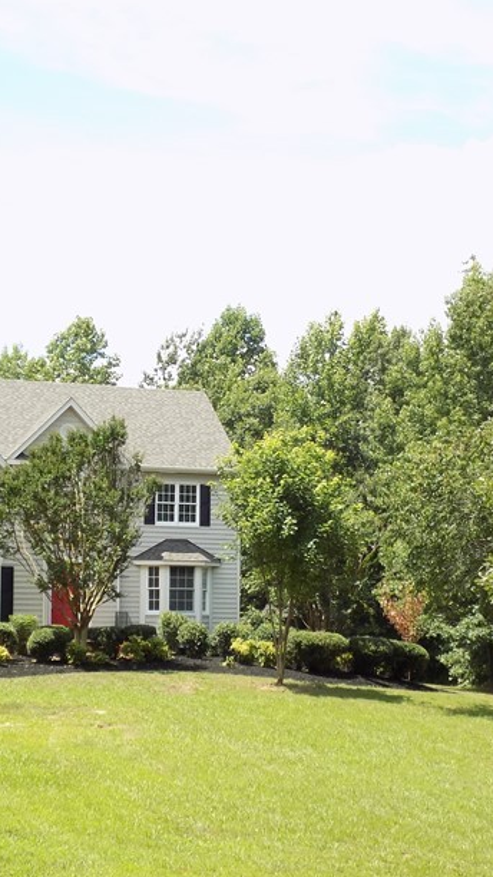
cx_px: 265
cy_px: 523
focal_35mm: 62
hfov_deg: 19.4
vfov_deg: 33.7
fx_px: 1442
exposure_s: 1/320
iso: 80
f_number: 3.4
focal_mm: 6.1
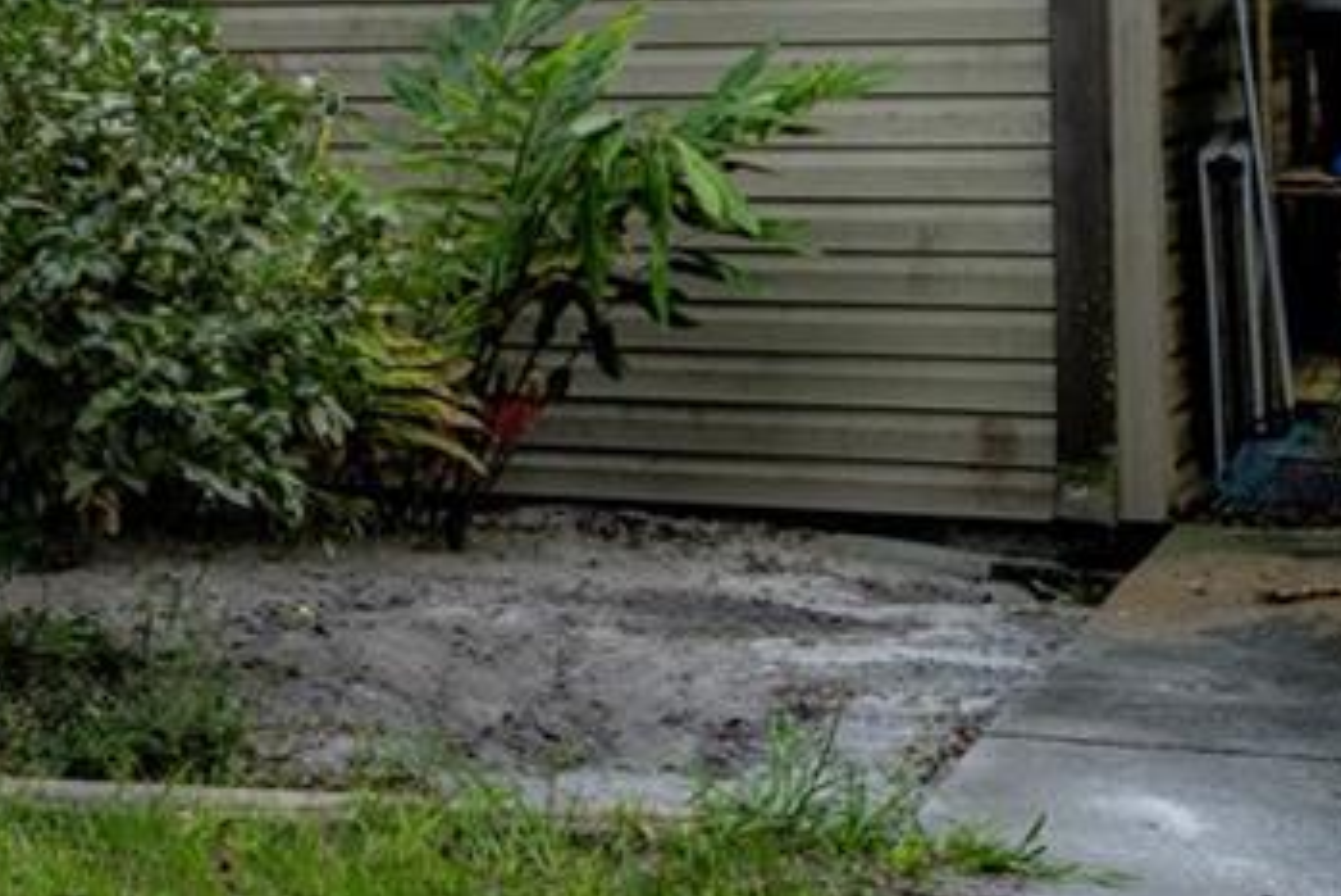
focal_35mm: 110
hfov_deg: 15.6
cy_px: -54
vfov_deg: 12.3
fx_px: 4099
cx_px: -1157
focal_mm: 24
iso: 400
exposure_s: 1/80
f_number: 11
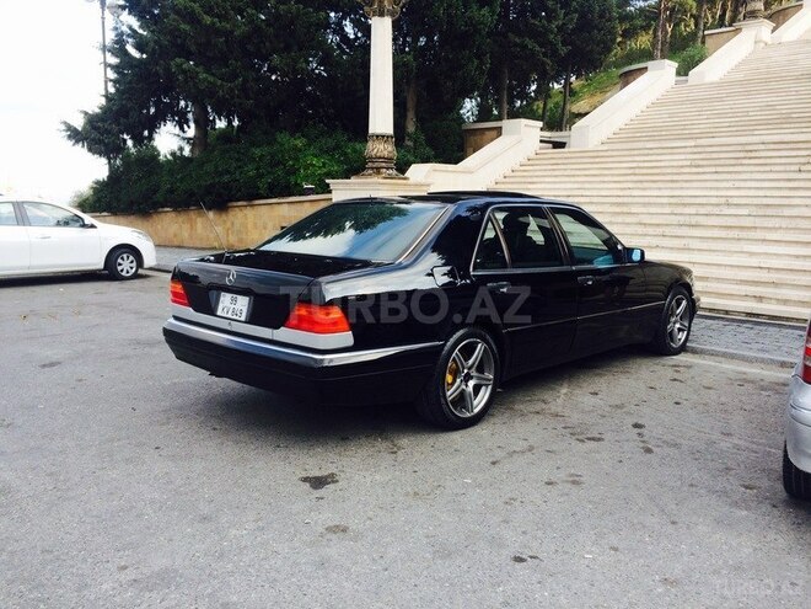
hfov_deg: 61.7
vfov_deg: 48.2
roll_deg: -2.6
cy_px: 304
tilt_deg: -9.1
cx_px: 406
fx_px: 679
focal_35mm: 29
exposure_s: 1/328
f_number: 2.2
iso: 32
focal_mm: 4.15
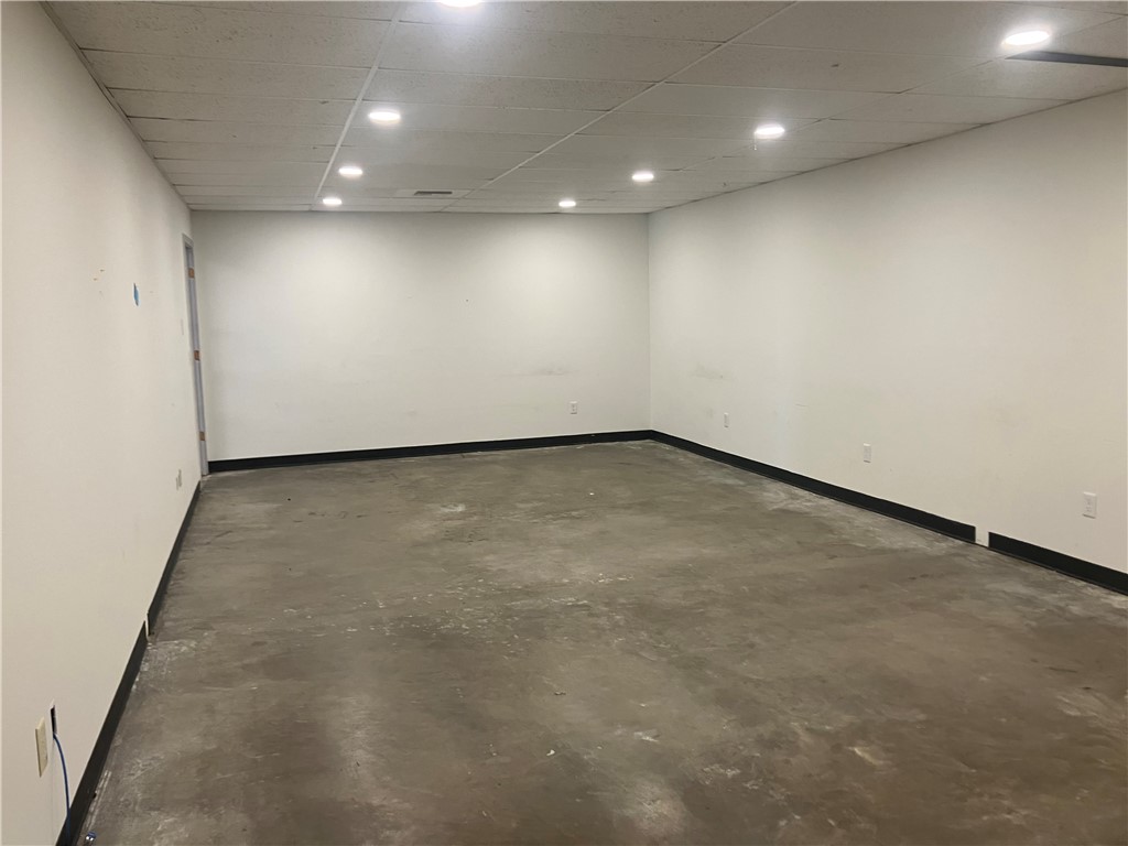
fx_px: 912
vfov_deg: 49.7
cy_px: 423
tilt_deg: -6.7
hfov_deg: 63.4
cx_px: 564
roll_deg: +1.6
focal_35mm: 28
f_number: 1.8
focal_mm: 3.99
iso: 100
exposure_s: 1/60
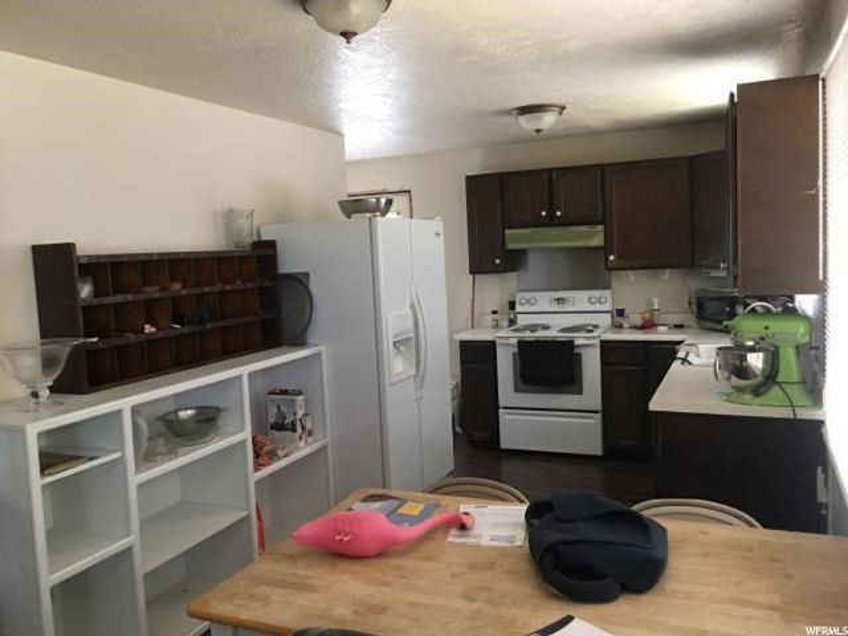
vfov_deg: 48.2
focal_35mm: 29
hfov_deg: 61.7
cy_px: 318
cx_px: 424
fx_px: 710
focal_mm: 4.15
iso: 64
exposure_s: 1/15
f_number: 2.2
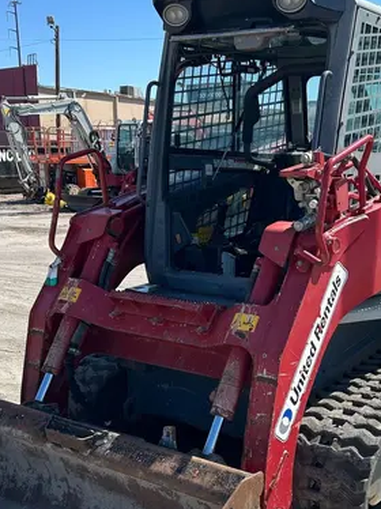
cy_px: 335
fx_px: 749
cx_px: 260
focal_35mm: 51
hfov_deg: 28.3
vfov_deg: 37.2
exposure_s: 1/2994
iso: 50
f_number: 1.5
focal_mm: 5.7
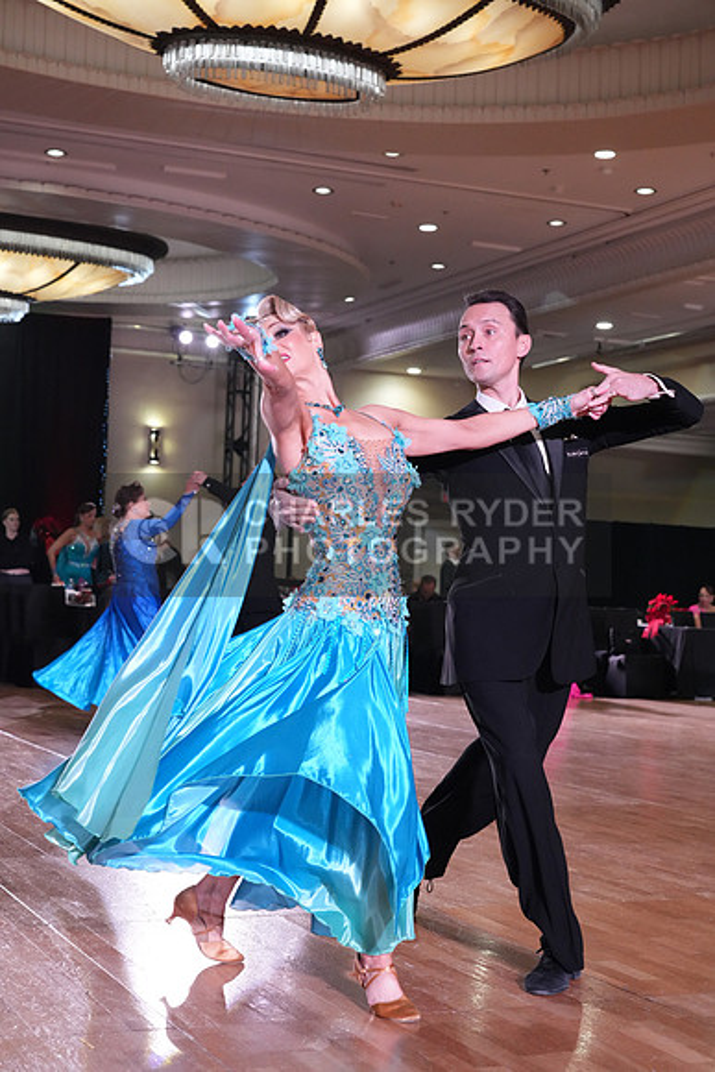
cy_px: 536
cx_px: 358
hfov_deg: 25.1
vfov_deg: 36.9
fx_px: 1608
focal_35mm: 54
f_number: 5
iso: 5000
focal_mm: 54
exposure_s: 1/320
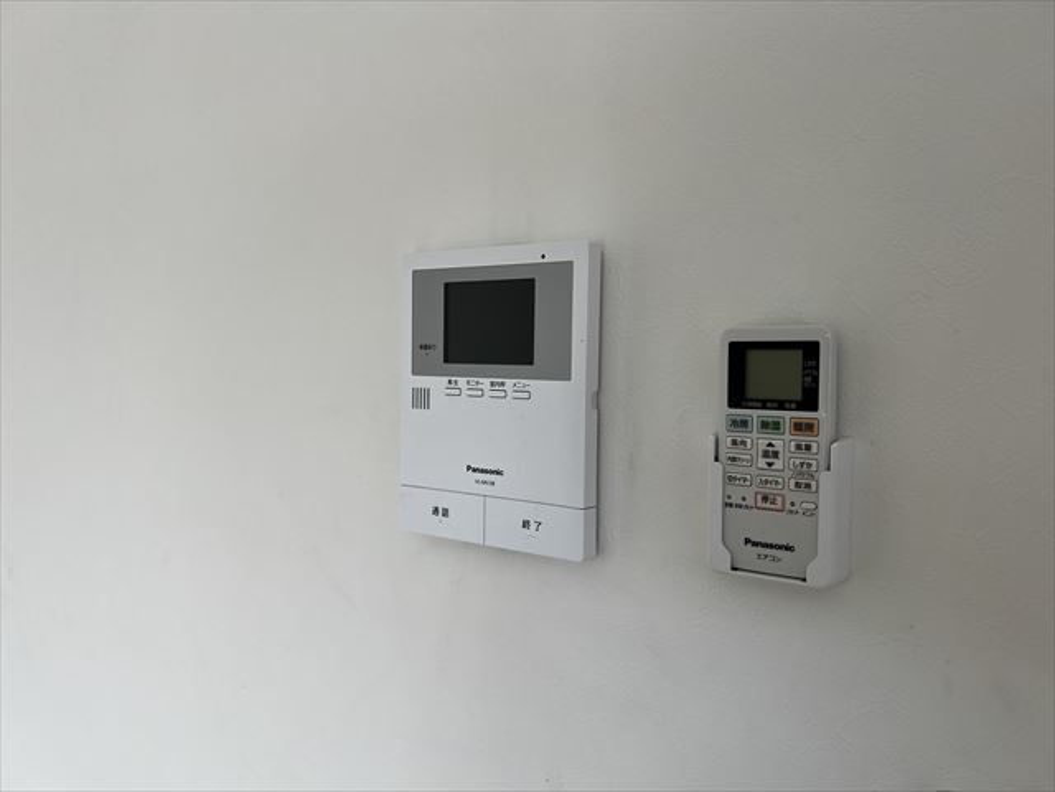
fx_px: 792
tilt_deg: -1.4
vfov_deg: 53.1
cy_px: 396
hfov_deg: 67.3
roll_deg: +0.1
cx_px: 528
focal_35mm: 26
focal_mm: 5.7
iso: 40
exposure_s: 1/185
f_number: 1.5
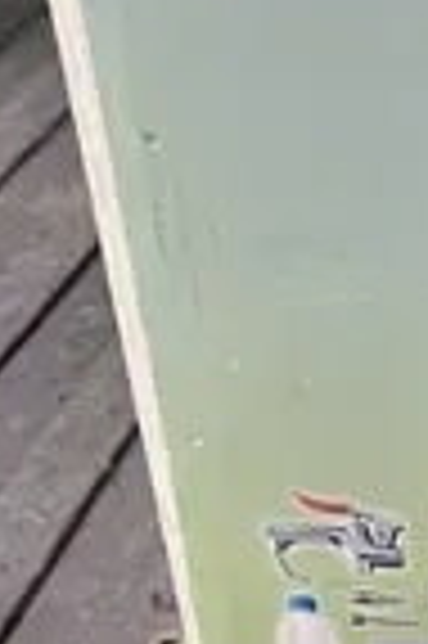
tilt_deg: -24.3
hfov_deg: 10.3
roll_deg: +2.2
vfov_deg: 16.9
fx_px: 2163
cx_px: 888
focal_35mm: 121
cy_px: 198
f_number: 1.6
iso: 125
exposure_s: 1/60
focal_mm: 5.1
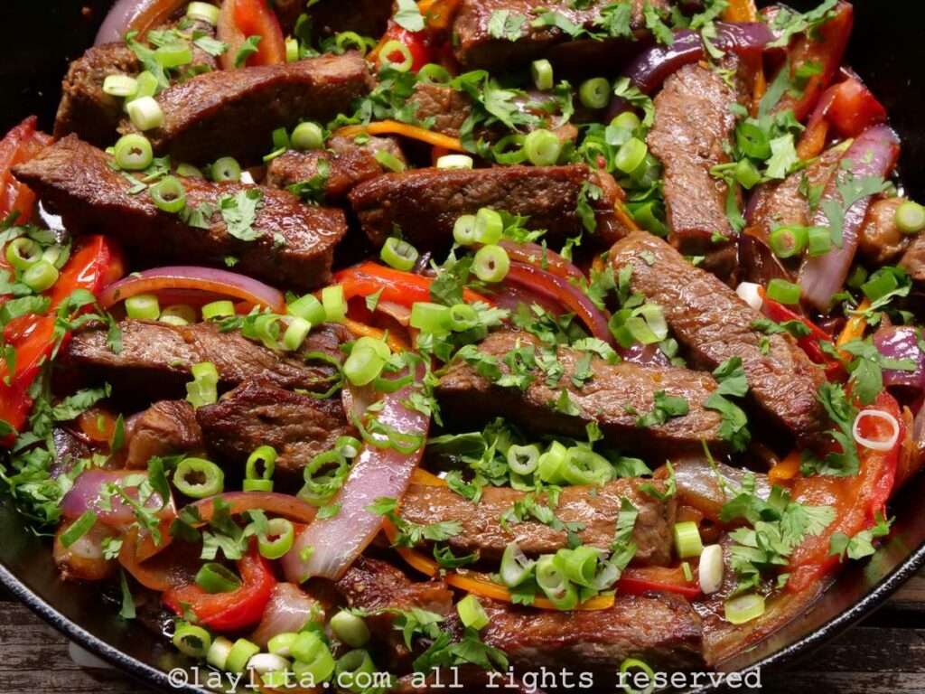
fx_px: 1710
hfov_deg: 30.3
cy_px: 347
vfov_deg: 22.9
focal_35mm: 64
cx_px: 462
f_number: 10
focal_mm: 32
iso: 2000
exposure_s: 1/80
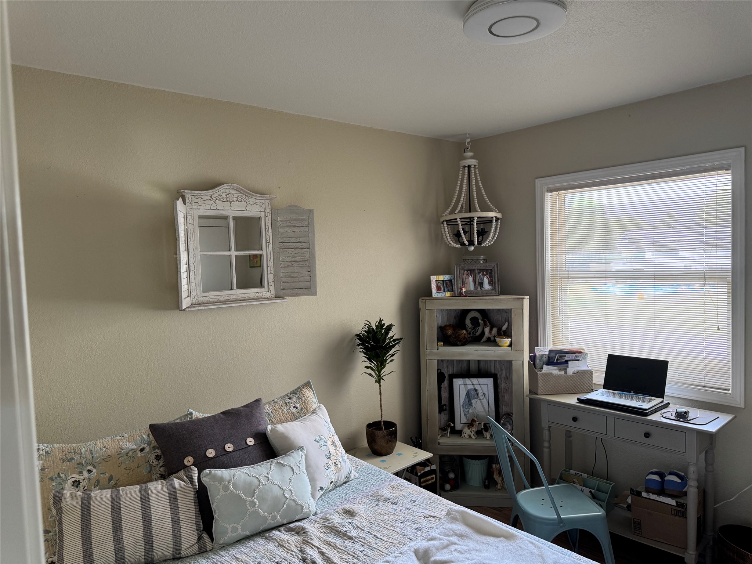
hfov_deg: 71.6
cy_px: 282
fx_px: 521
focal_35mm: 24
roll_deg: +1.8
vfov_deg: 56.8
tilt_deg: -3.2
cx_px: 376
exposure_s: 1/60
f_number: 1.78
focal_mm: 6.76
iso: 200
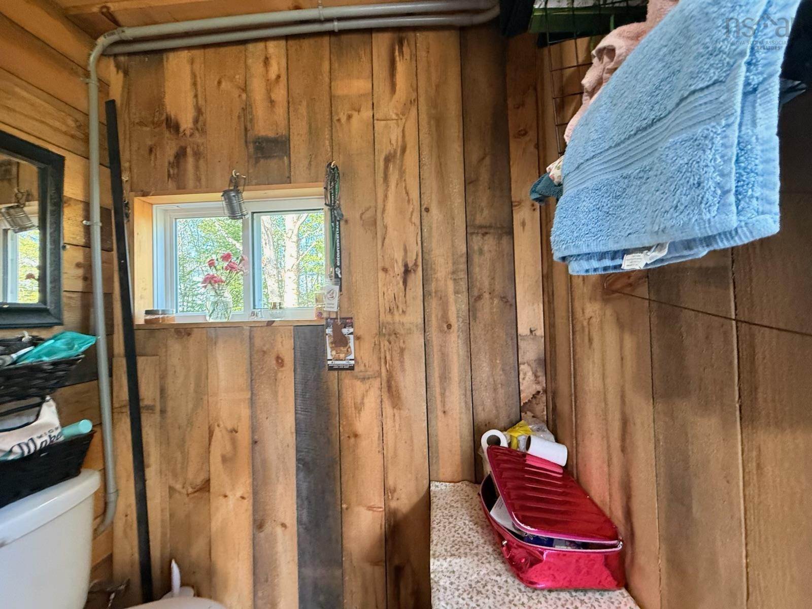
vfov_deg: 85.7
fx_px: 328
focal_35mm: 14
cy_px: 304
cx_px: 406
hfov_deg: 102.1
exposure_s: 1/60
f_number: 2.2
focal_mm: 2.22
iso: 400
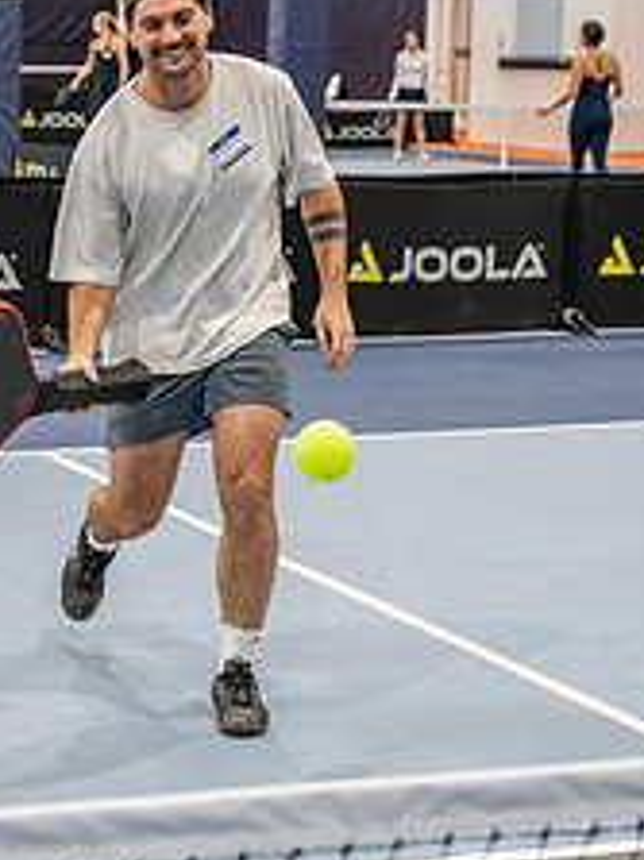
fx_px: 2607
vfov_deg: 18.7
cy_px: 417
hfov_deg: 14.0
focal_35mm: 105
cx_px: 139
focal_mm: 54
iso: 3200
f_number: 4
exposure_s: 1/320
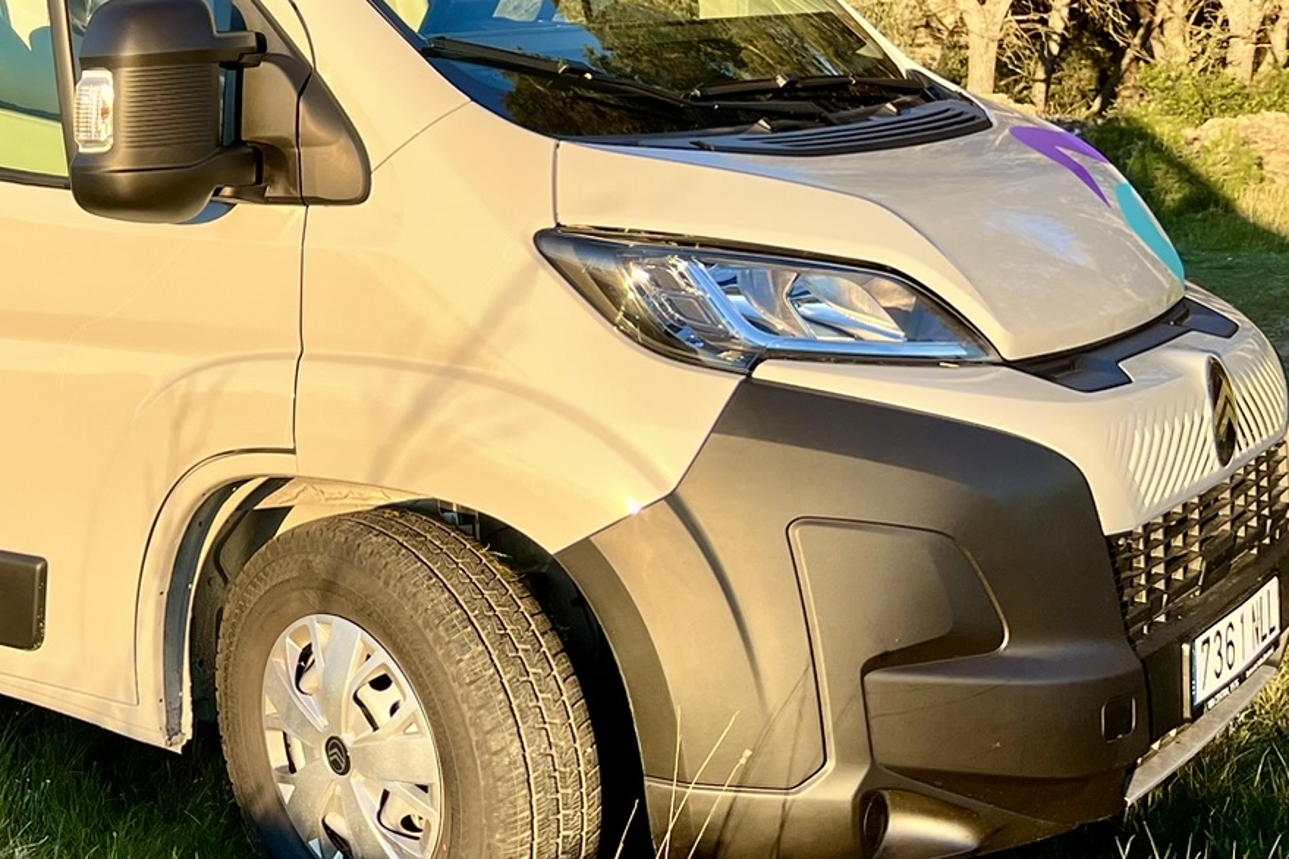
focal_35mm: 63
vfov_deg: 21.4
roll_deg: +0.6
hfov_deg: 29.1
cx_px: -98
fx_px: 2256
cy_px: 240
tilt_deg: -4.2
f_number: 1.5
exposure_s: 1/1079
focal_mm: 5.7
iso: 50
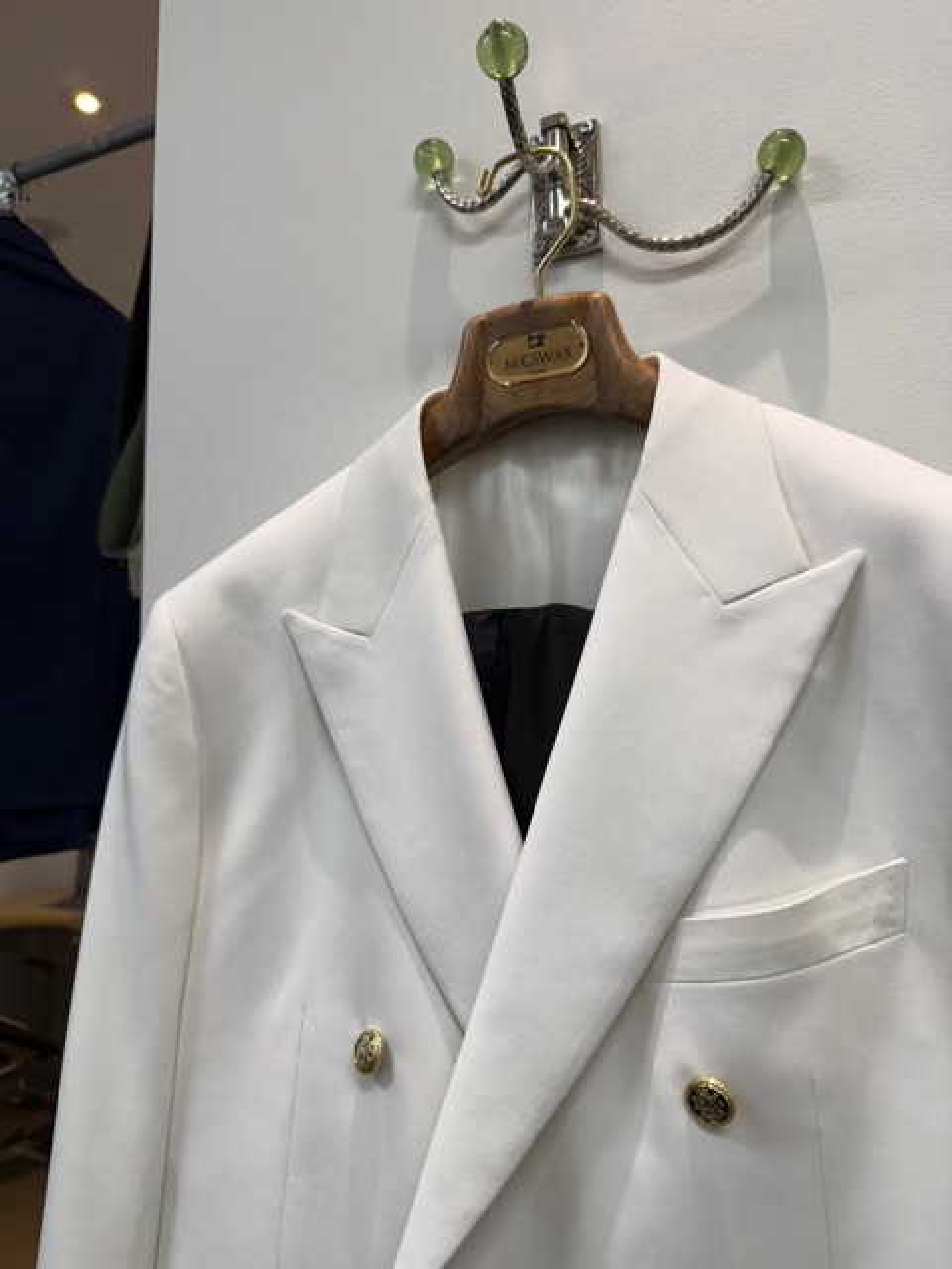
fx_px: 880
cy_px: 634
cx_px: 476
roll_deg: +0.3
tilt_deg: +4.6
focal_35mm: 24
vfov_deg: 71.6
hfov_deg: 56.8
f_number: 1.78
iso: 80
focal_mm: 6.76
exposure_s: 1/120
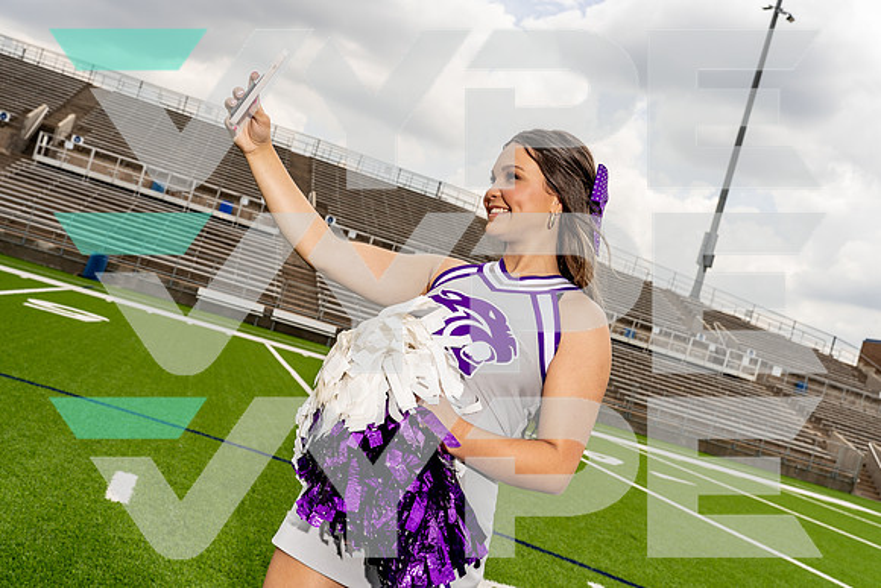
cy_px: 294
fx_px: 930
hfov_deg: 50.7
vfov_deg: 35.1
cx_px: 440
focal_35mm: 38
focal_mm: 38
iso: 100
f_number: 7.1
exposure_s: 1/250
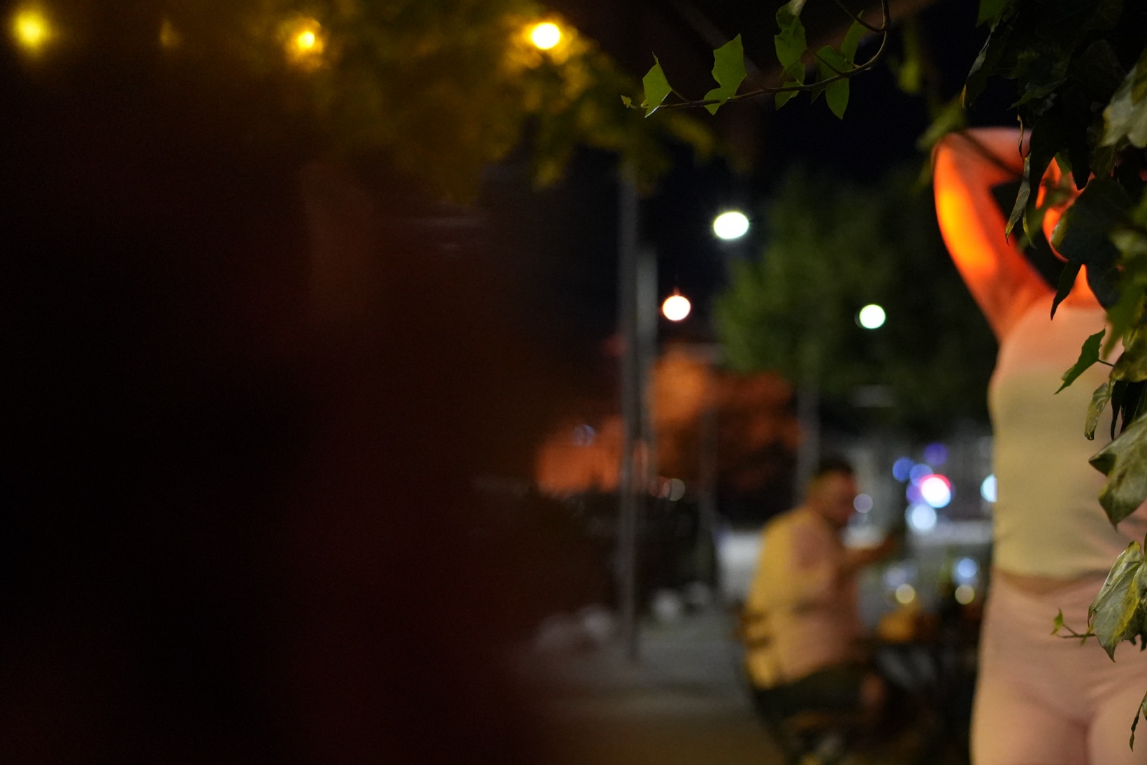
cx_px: 982
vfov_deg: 21.0
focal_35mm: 64
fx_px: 2039
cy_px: 601
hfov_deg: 30.3
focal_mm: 35
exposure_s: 1/160
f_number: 2
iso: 5000
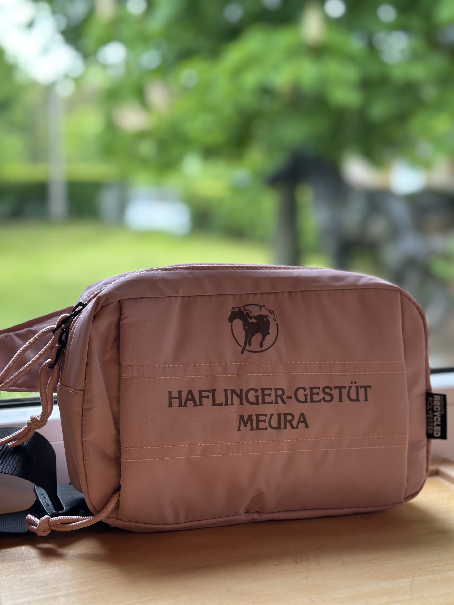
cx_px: 227
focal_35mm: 48
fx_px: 839
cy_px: 302
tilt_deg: -6.4
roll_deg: -0.4
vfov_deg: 39.7
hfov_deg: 30.3
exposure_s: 1/67
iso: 125
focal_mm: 6.86
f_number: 1.78
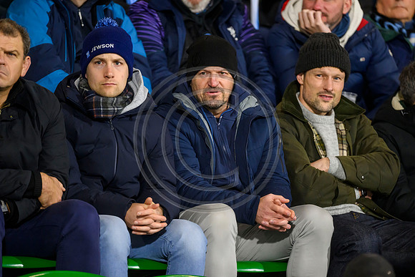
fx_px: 4612
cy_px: 138
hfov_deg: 5.2
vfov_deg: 3.4
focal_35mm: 400
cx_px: 208
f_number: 3.2
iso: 4000
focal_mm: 400
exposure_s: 1/500
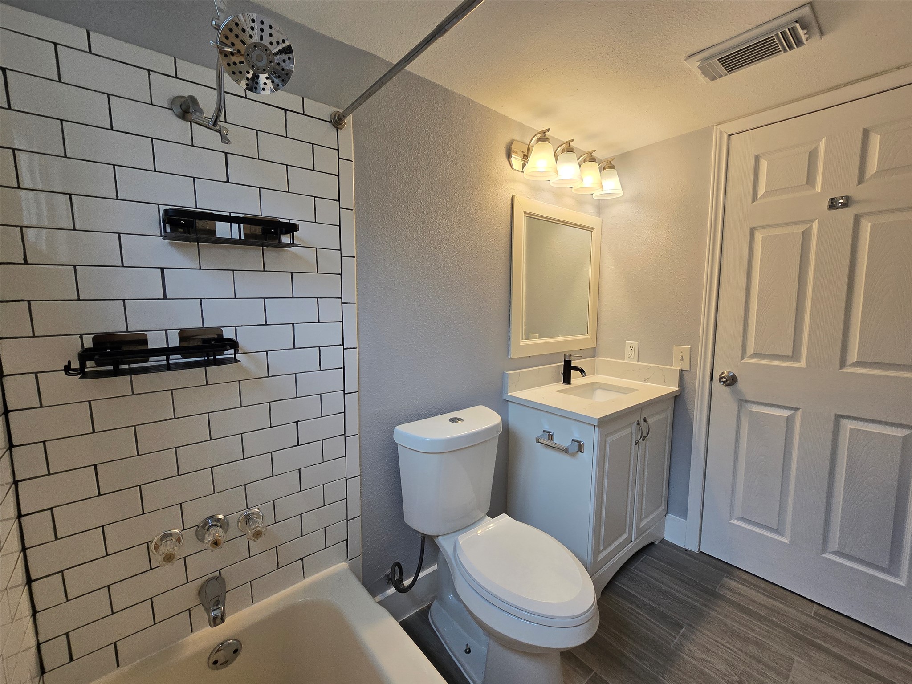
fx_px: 343
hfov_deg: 106.2
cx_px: 456
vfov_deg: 89.9
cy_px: 342
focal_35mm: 13
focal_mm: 2.2
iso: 100
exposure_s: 1/120
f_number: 2.2
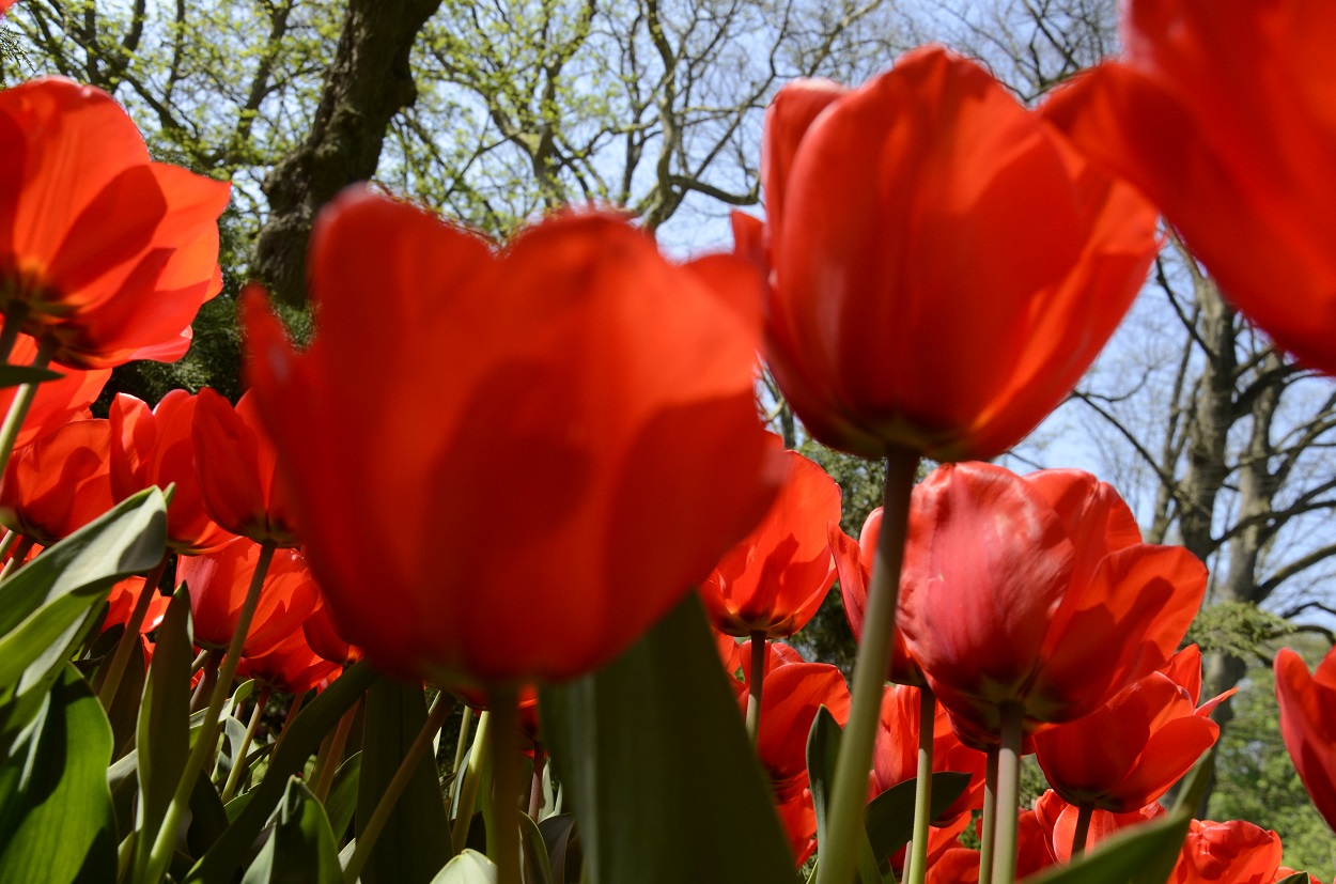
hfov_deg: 51.4
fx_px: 1388
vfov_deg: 35.3
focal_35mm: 38
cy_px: 442
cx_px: 668
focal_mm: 25
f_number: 8
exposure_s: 1/500
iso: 400
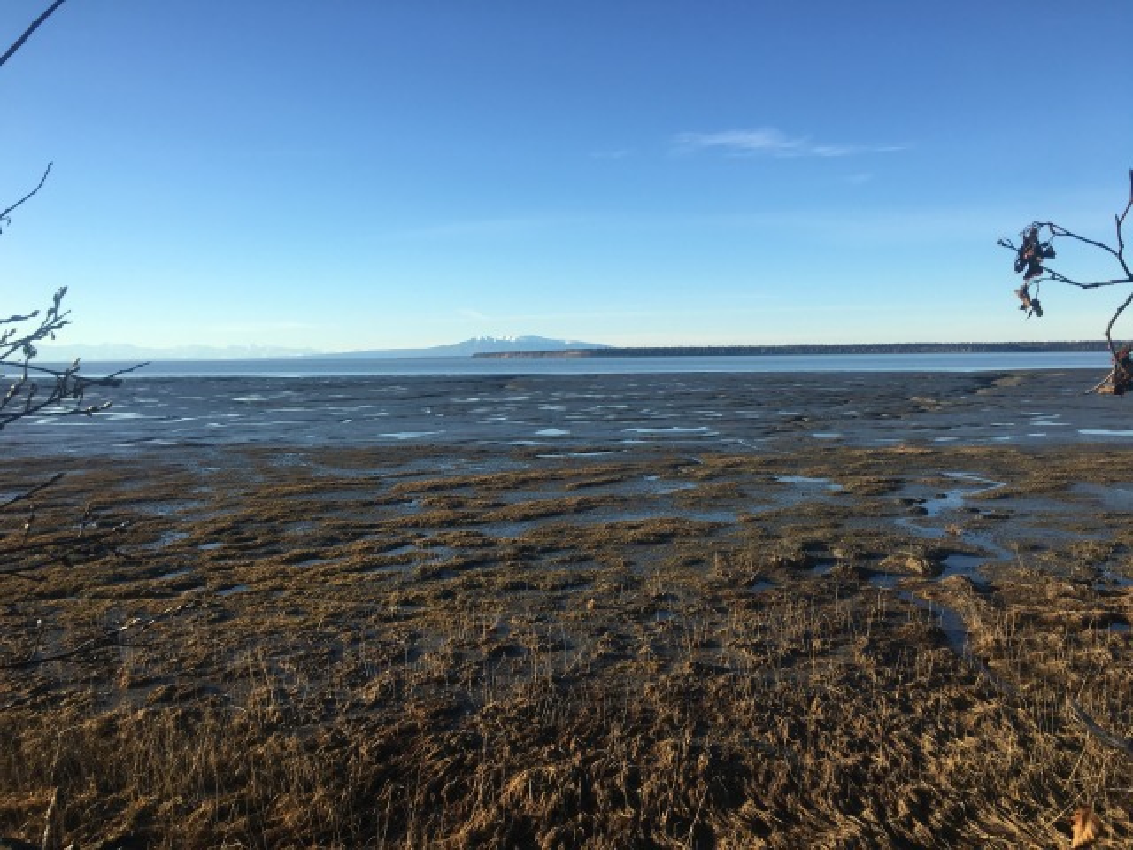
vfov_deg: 48.2
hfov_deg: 61.7
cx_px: 566
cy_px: 425
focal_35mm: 29
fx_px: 949
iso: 25
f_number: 2.2
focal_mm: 4.15
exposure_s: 1/938
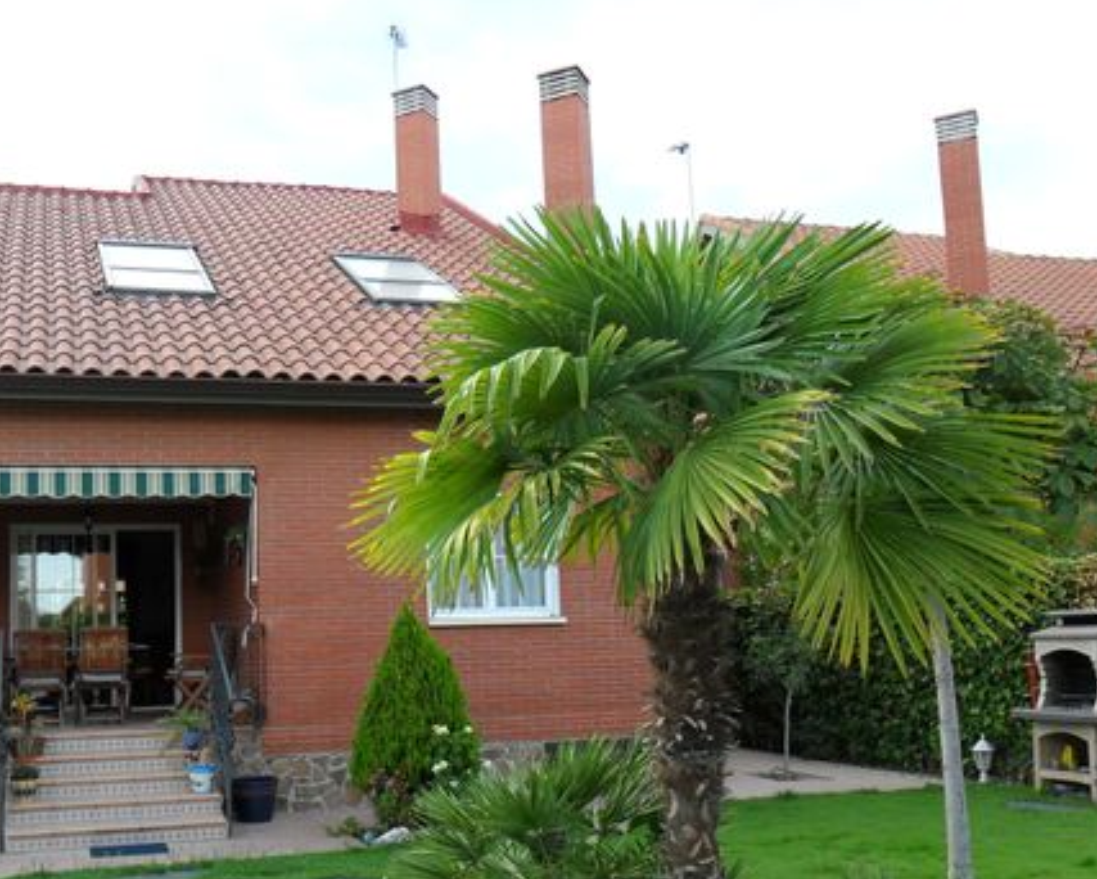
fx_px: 1202
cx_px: 378
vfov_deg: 40.0
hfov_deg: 48.3
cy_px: 517
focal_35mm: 37
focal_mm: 4.9
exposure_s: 1/180
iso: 100
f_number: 3.5
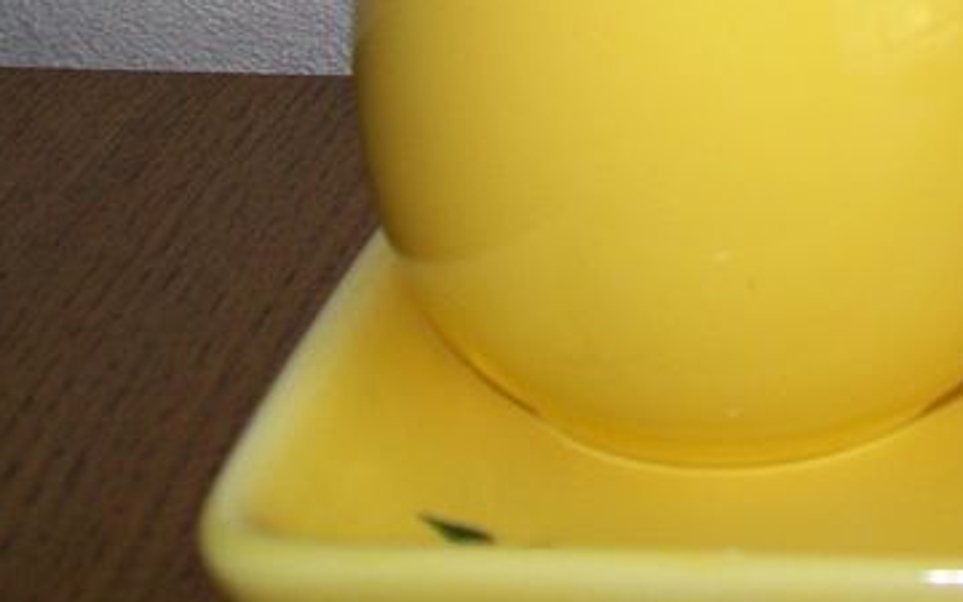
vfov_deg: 12.6
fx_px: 2624
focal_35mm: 100
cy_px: -206
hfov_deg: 19.2
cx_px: 1268
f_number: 2.7
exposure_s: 1/60
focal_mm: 6.1
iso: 64
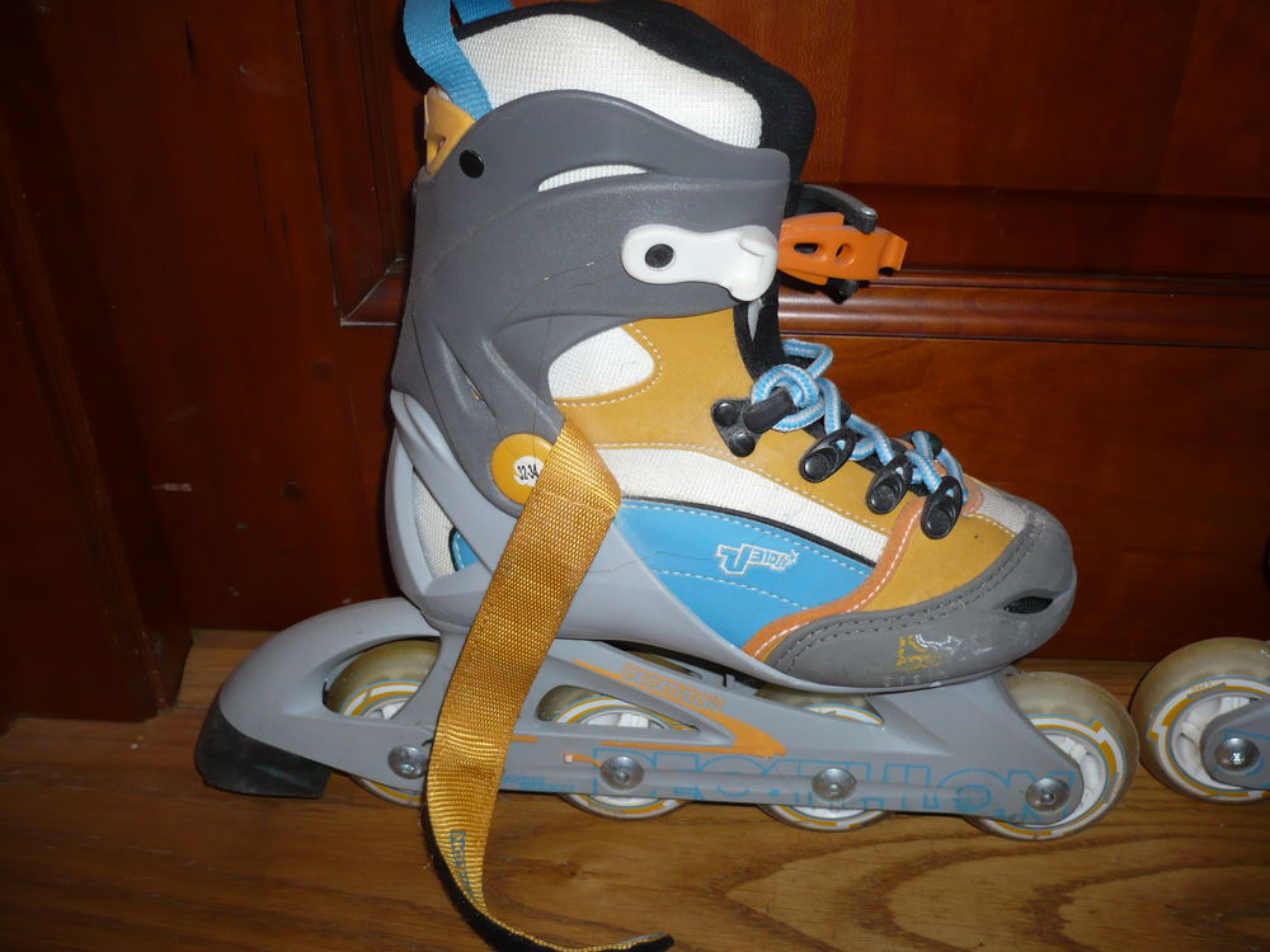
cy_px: 476
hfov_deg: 52.6
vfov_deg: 40.7
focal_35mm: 35
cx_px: 635
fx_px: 1284
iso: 100
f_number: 2.8
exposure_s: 1/30
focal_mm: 5.8
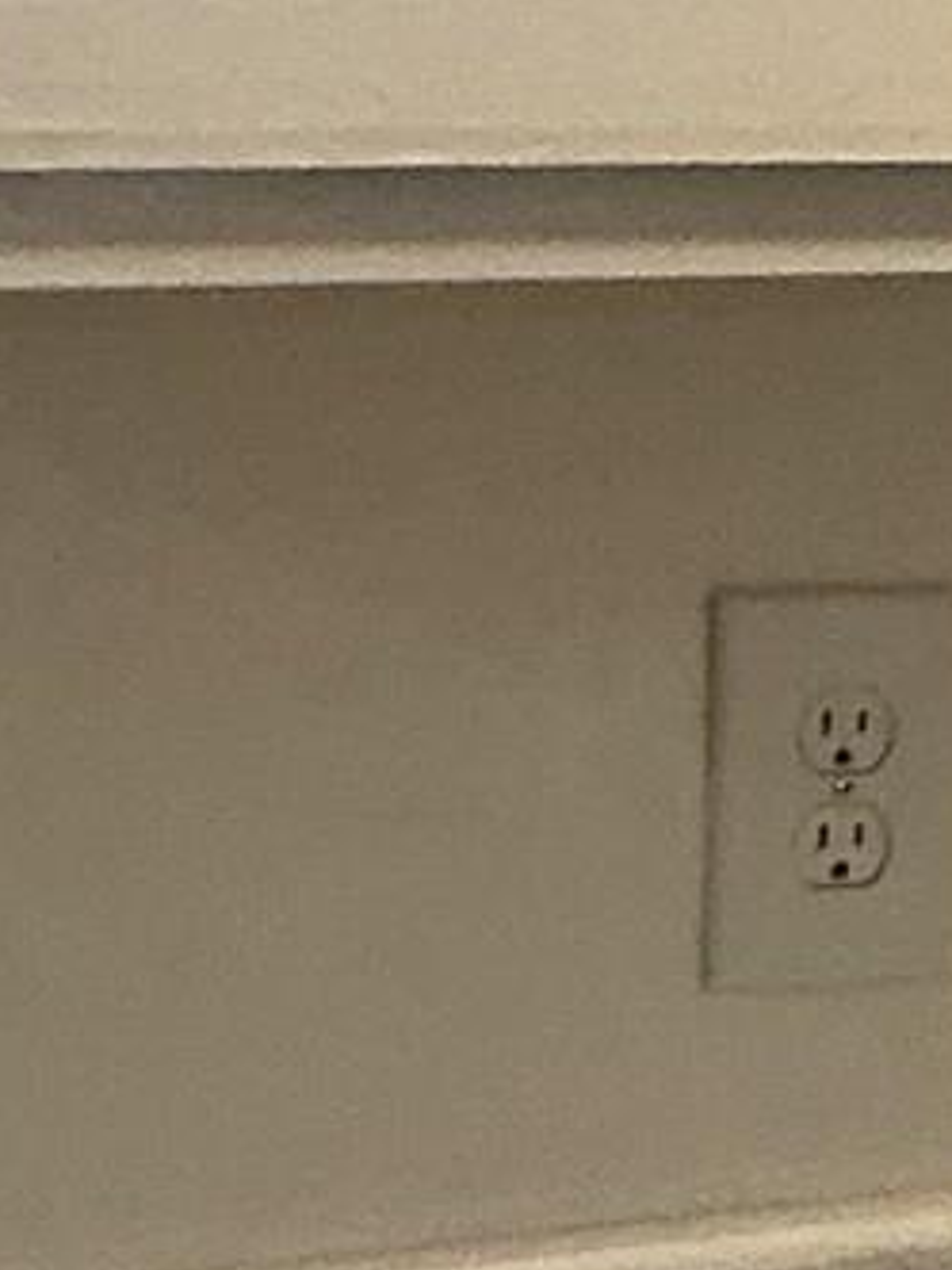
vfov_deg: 9.8
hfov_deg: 6.7
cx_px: 2776
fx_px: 7370
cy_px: 884
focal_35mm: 201
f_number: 1.8
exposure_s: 1/60
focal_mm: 3
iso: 125
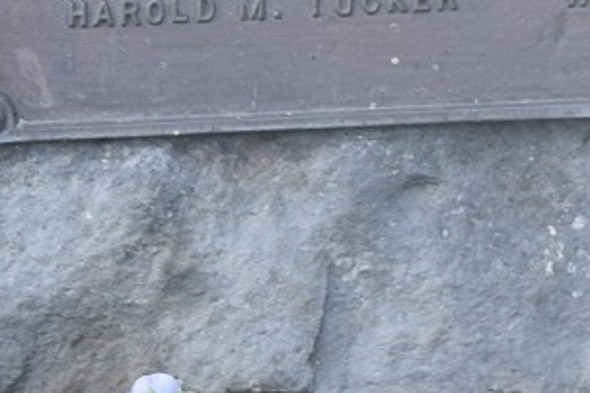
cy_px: -148
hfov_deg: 10.9
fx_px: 3081
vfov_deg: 7.2
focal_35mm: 188
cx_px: 452
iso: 400
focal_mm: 38
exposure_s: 1/100
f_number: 5
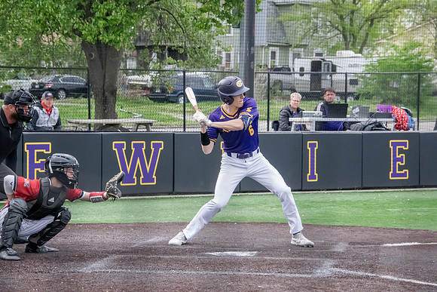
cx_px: 218
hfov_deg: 15.9
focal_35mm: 129
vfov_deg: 10.6
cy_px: 146
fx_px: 1566
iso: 5000
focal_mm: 86
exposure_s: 1/1600
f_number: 5
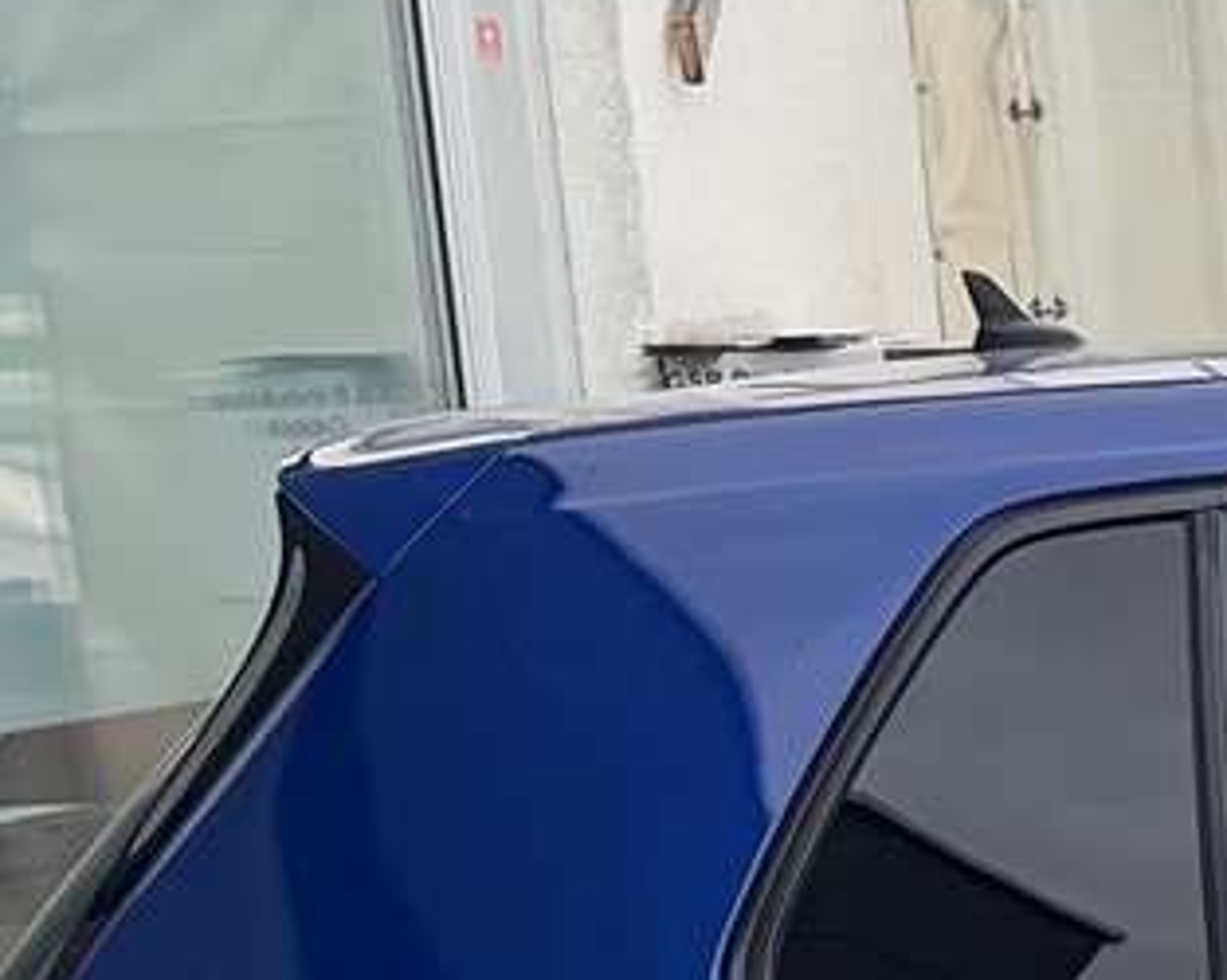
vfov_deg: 10.0
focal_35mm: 151
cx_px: 2917
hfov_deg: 10.9
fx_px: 5480
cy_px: 1345
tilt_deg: -10.6
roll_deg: +2.8
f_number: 1.78
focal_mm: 6.76
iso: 100
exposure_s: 1/955
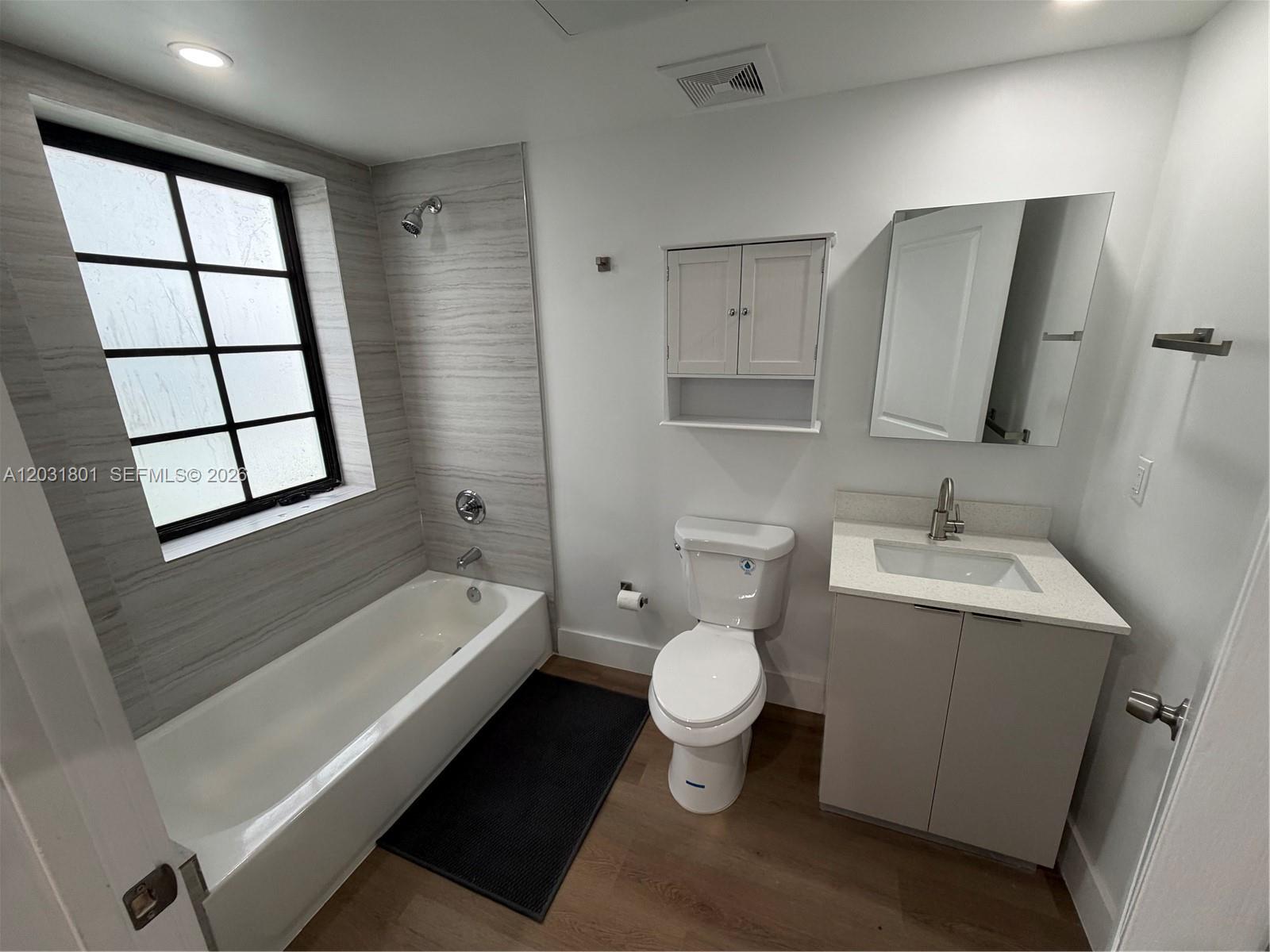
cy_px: 476
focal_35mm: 14
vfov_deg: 85.7
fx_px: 514
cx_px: 635
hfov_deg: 102.1
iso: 200
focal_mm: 2.22
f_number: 2.2
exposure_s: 1/60
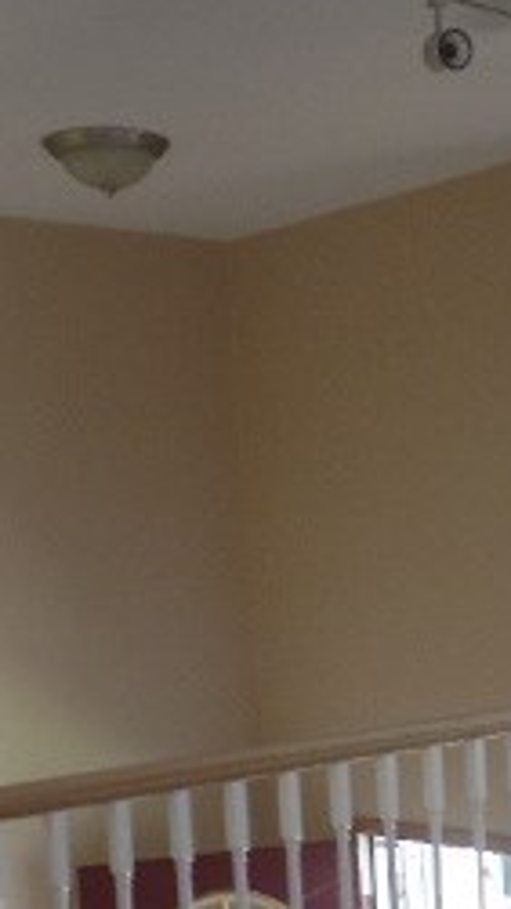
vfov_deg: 32.2
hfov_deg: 18.2
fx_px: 1543
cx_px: 551
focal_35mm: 64
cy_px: 692
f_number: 2.8
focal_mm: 4.1
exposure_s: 1/30
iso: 160
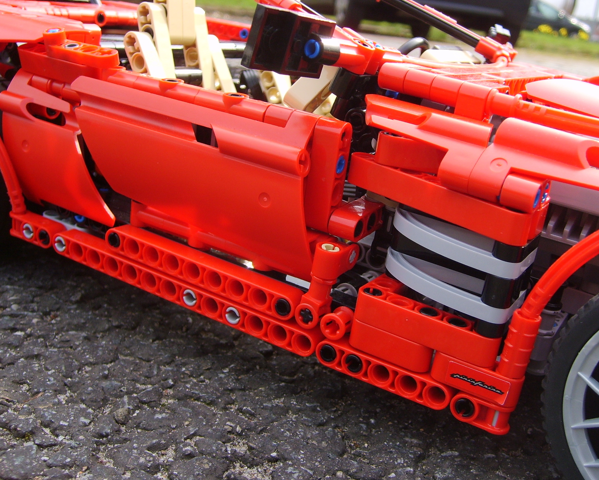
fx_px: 727
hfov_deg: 44.7
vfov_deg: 36.5
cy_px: 241
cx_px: 336
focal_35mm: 41
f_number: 2.8
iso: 50
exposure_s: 1/350
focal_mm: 5.8
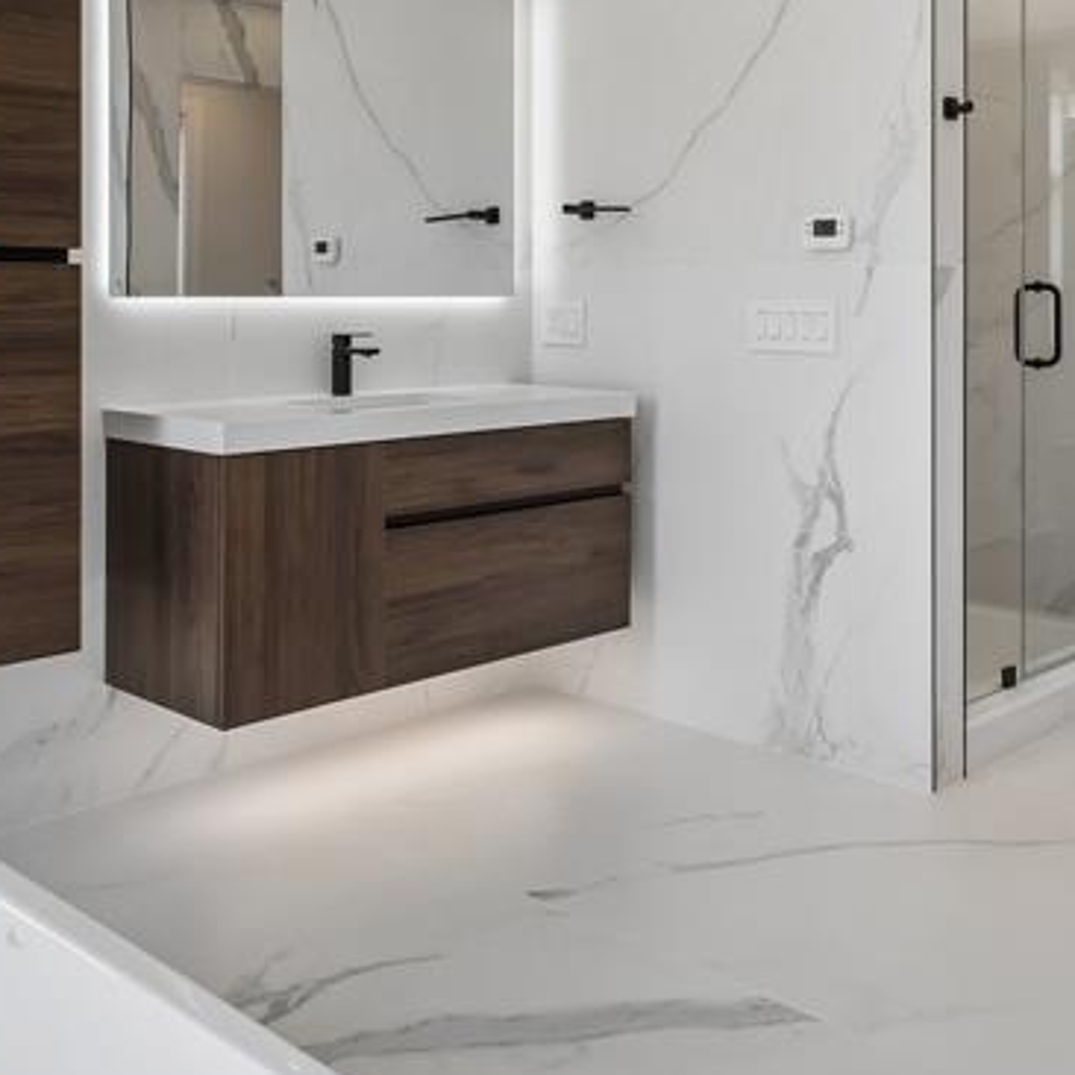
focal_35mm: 38
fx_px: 1335
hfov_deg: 43.7
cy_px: 332
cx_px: 617
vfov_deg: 43.1
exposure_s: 1/80
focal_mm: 16
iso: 400
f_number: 8
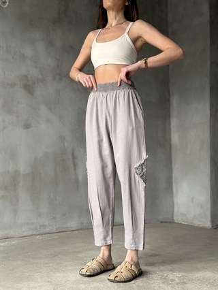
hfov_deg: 30.3
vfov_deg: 39.6
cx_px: 109
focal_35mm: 48
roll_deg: -0.4
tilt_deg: +2.4
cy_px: 145
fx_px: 403
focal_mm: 6.76
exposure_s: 1/78
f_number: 1.78
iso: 100
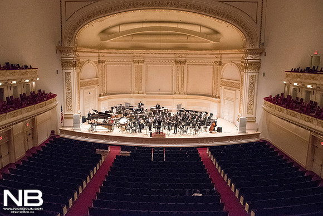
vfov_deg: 49.0
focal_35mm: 26
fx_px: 236
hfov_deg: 68.7
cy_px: 99
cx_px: 152
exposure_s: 1/200
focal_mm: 24
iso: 12800
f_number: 6.3
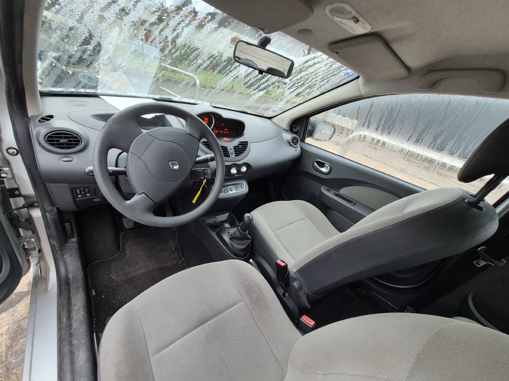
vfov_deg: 89.9
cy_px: 190
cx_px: 254
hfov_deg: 106.2
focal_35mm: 13
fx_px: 191
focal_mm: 1.74
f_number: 2.2
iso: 50
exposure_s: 1/100
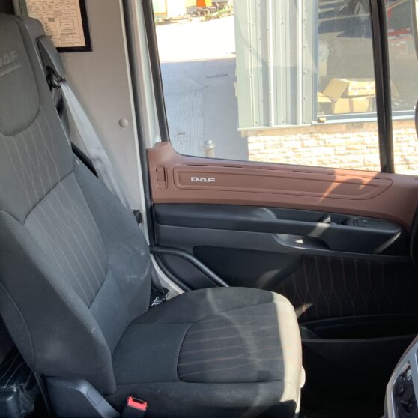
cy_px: 226
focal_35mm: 47
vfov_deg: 36.0
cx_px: 203
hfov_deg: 36.1
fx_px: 642
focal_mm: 3
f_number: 1.8
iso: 32
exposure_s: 1/122
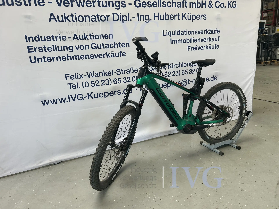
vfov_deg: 53.1
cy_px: 104
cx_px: 140
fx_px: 210
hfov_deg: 67.3
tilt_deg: -14.8
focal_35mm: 26
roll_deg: +4.4
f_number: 1.5
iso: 64
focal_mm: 5.7
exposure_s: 1/121
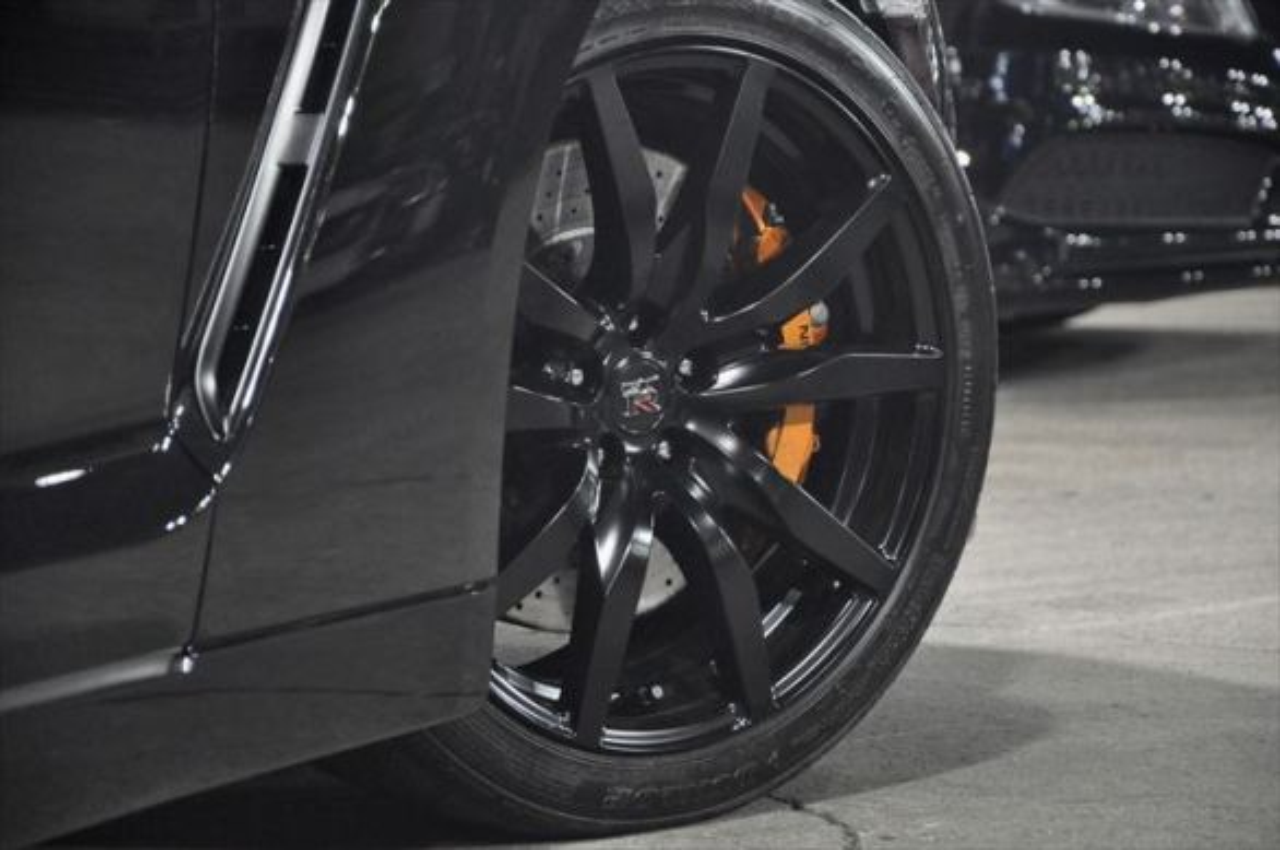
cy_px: 425
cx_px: 640
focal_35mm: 158
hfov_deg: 13.1
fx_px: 5592
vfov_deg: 8.7
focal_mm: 105
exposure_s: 1/40
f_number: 5.6
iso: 3200
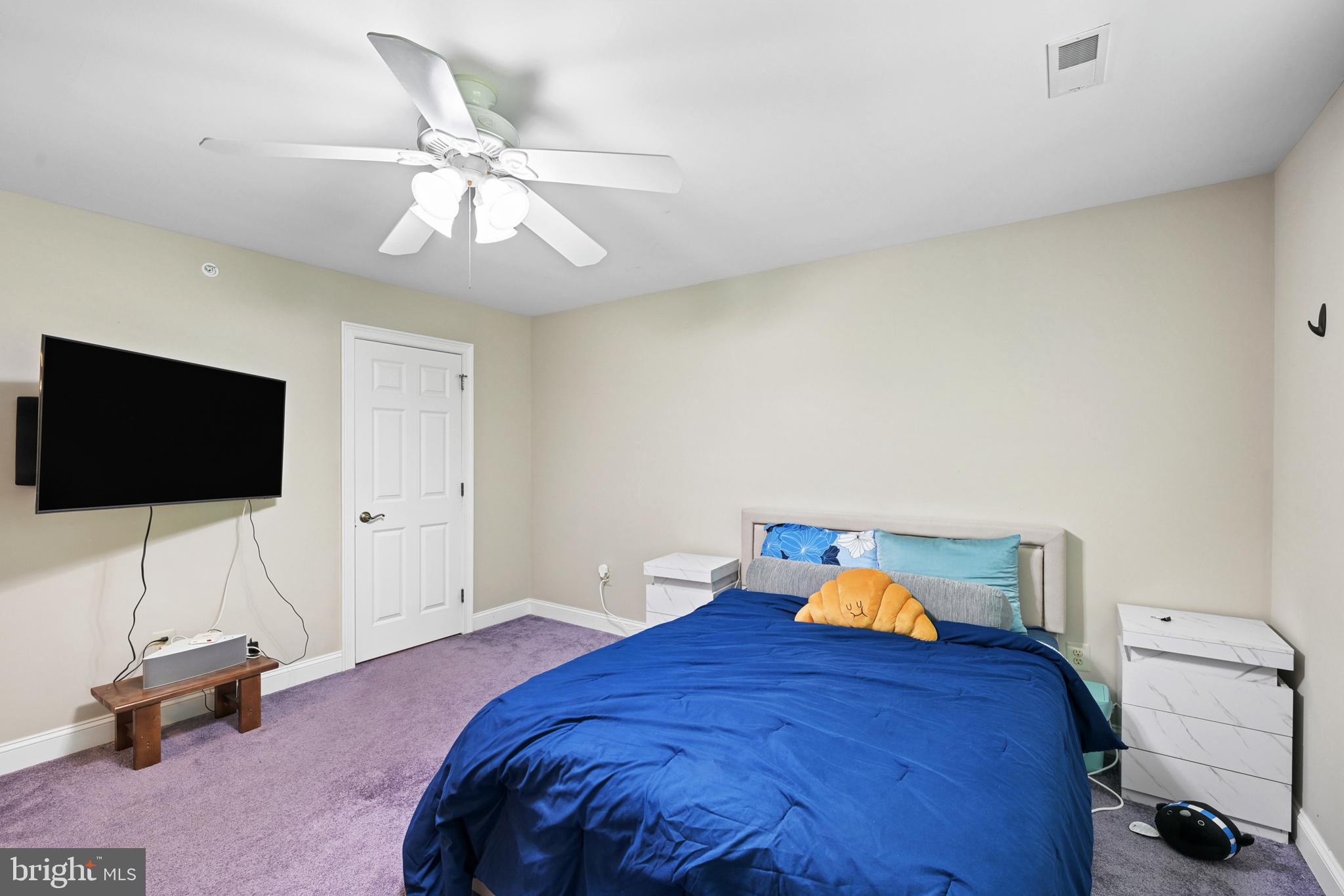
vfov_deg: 75.5
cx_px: 672
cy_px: 448
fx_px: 579
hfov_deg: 98.5
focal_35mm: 16
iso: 400
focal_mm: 15.5
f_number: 8
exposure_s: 1/5
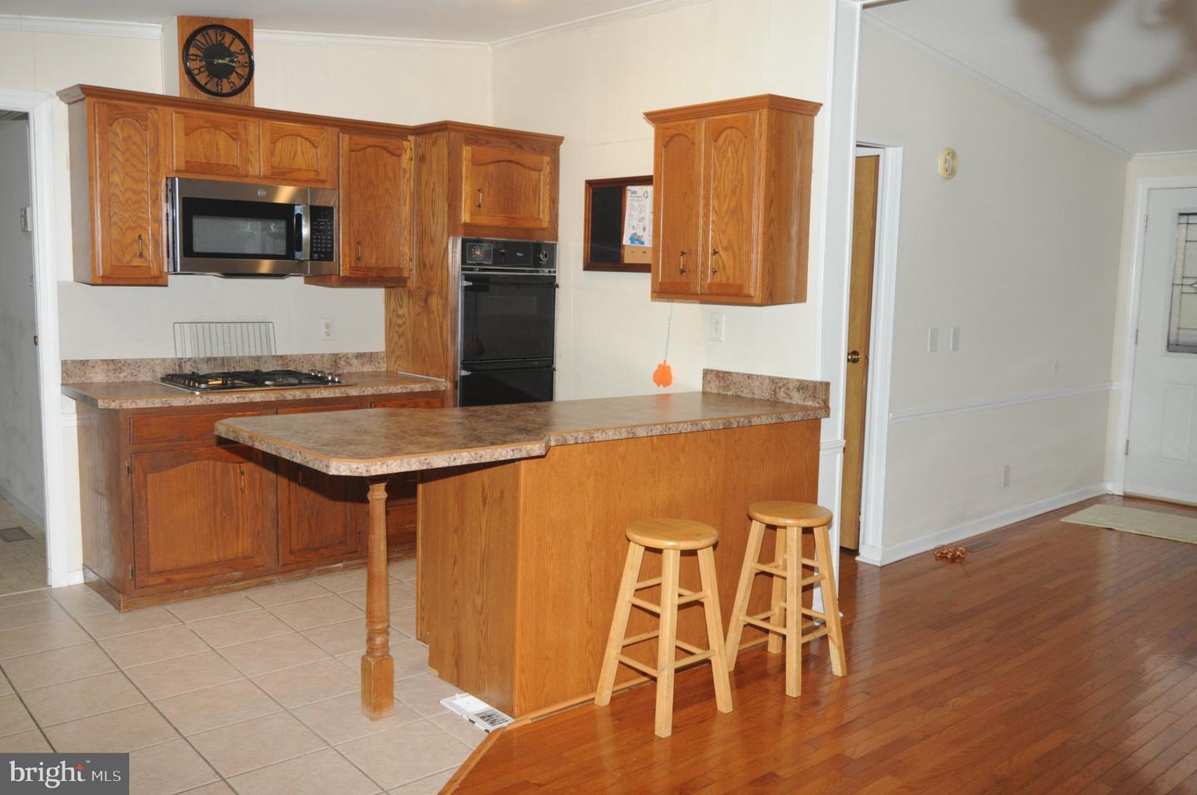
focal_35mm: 30
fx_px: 996
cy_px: 398
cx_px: 598
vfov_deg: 43.5
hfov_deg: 62.0
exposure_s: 1/60
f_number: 5.6
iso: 800
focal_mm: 20
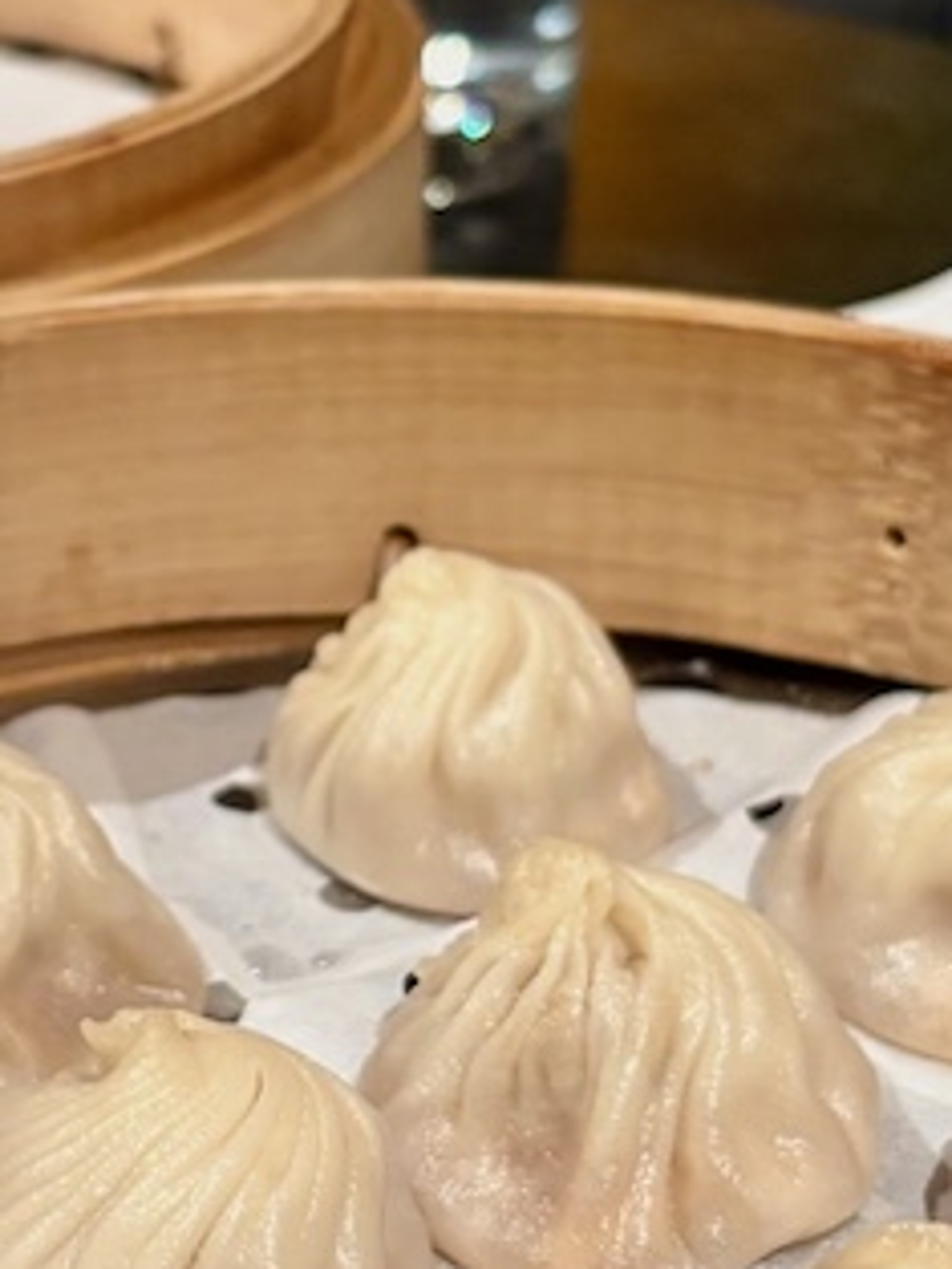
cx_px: 259
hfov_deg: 17.3
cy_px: 665
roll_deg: -0.1
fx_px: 3115
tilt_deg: -26.4
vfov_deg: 23.0
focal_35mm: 85
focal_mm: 5.96
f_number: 1.6
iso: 400
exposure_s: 1/60
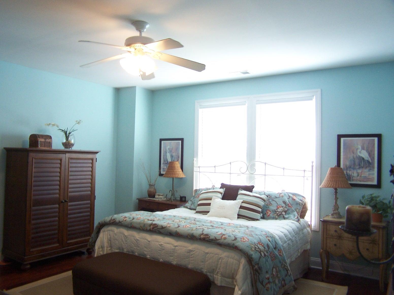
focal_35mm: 38
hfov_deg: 49.0
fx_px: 433
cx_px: 197
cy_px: 148
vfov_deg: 37.7
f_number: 2.8
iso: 140
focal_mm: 6.3
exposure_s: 1/10
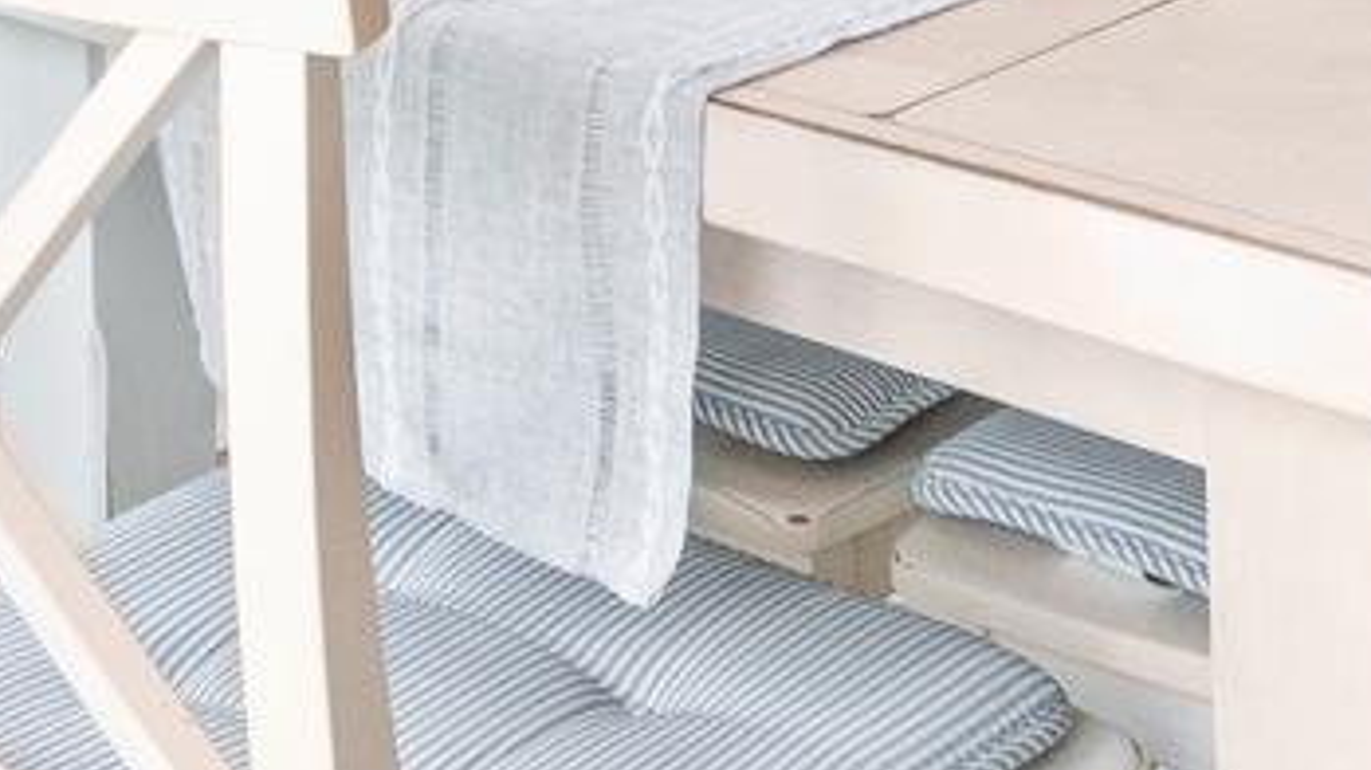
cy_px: -829
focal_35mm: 86
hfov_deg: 24.7
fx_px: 3125
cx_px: 487
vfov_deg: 12.2
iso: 1600
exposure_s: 1/250
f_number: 8
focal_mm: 14
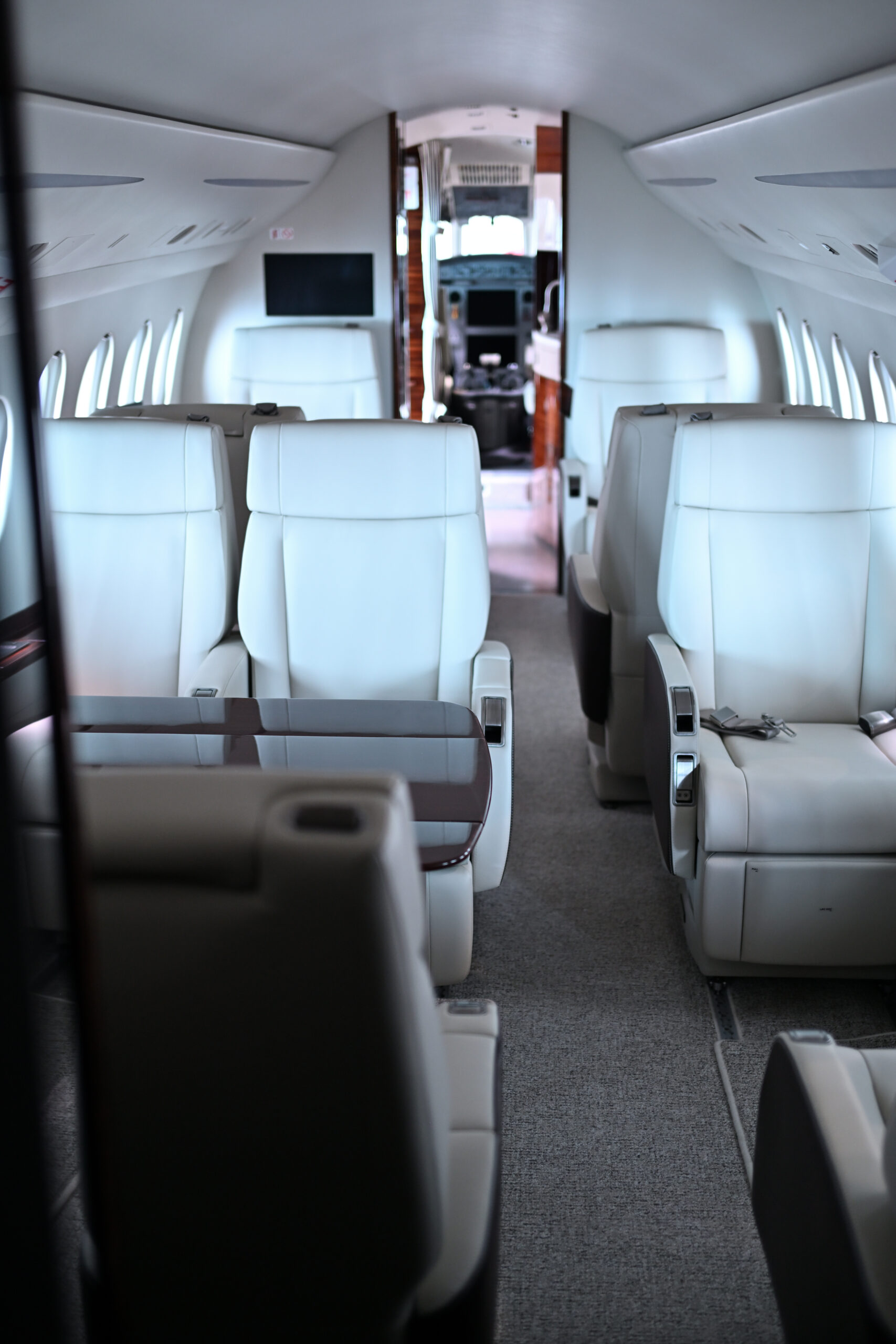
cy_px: 672
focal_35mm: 40
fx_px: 1493
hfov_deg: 33.4
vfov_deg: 48.5
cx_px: 448
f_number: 2
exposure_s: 1/15
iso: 640
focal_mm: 40
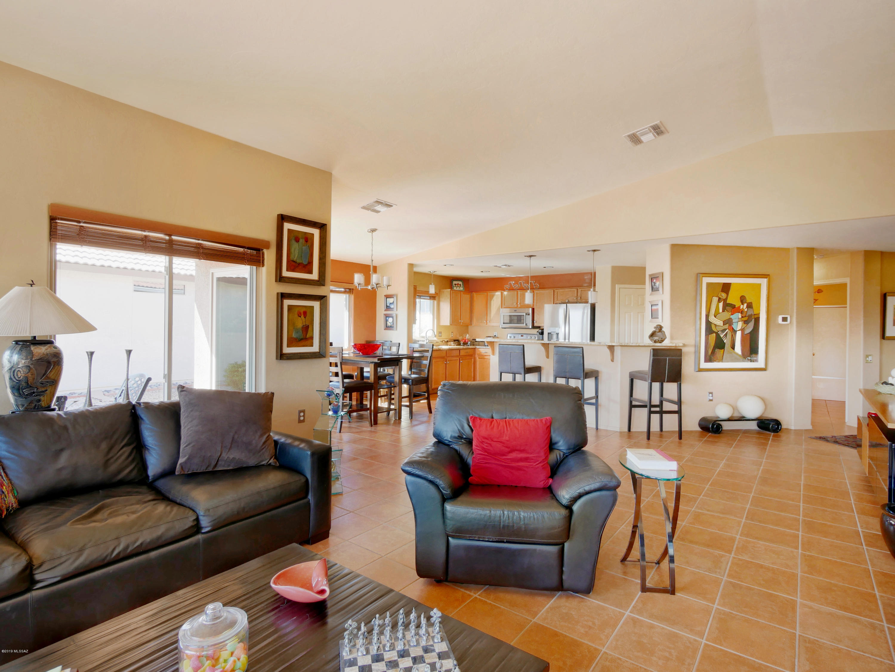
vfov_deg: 71.6
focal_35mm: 18
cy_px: 336
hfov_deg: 87.7
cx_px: 448
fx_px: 466
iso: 200
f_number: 6.3
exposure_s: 1/5
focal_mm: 9
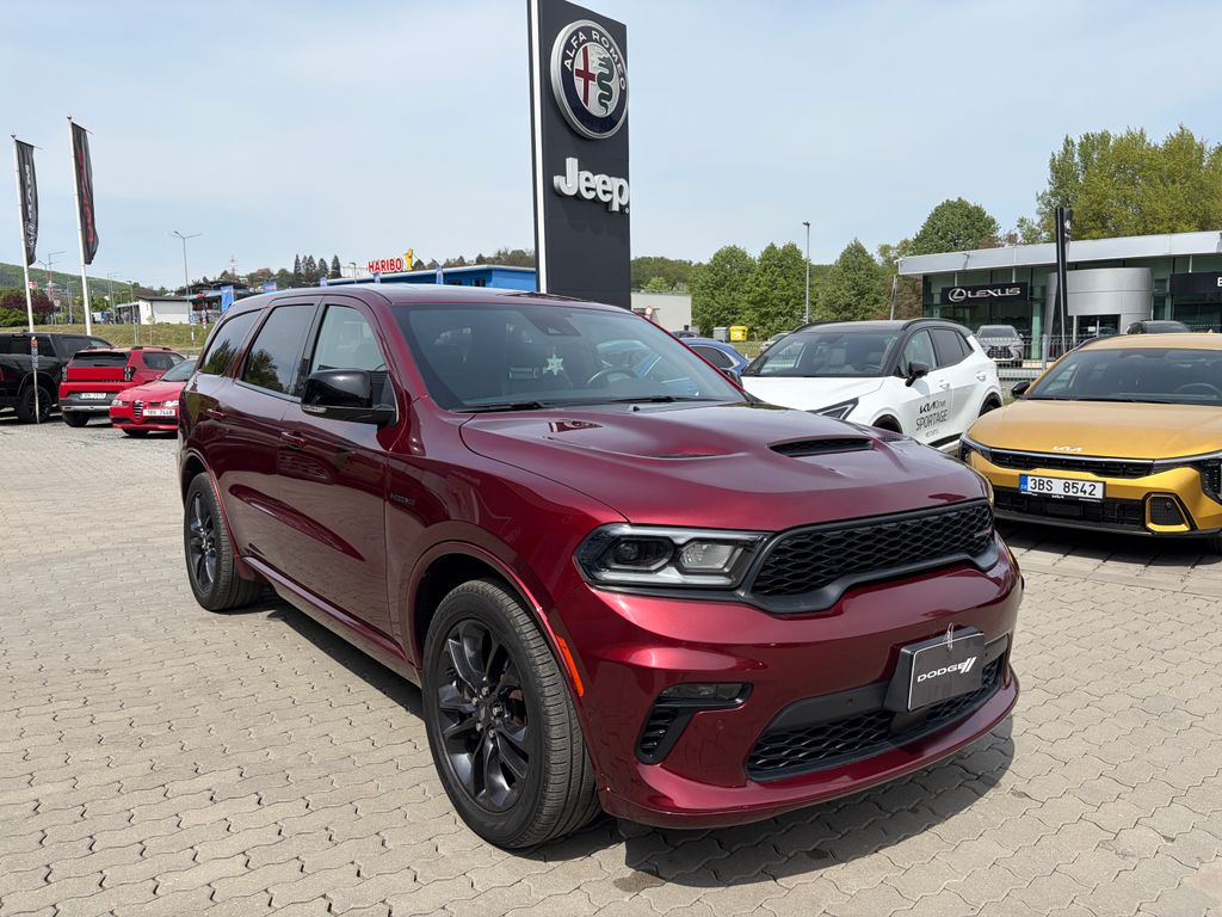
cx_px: 611
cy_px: 458
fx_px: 918
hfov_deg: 67.3
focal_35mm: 26
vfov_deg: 53.1
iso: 50
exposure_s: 1/3831
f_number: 1.6
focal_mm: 5.96
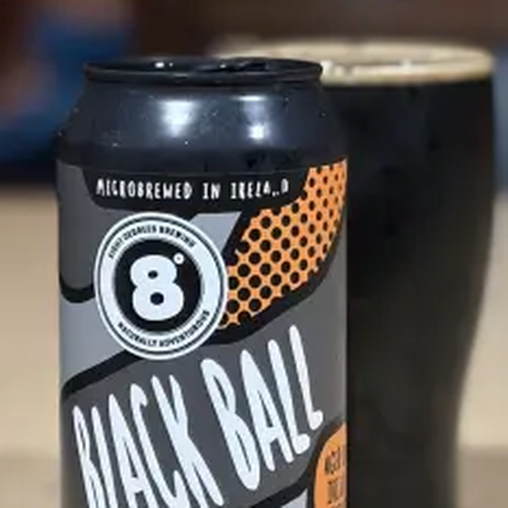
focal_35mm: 79
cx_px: 286
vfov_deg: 21.9
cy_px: 329
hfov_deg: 21.9
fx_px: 1312
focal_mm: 5.96
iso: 125
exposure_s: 1/50
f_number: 1.6
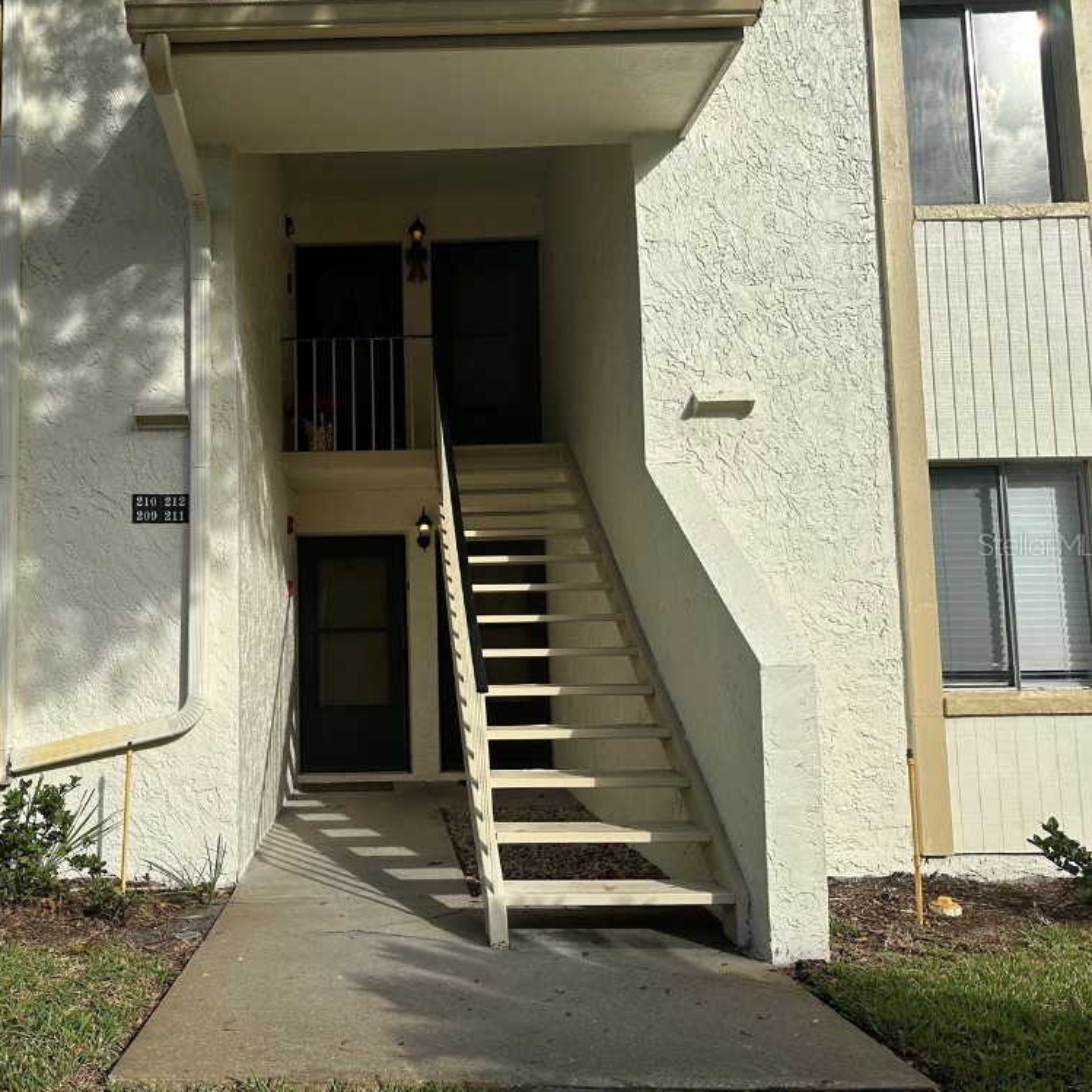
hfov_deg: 54.6
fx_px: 1035
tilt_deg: +4.5
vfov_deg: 55.6
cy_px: 544
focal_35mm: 29
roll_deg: +0.5
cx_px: 369
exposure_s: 1/5525
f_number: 1.78
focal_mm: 6.86
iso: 80
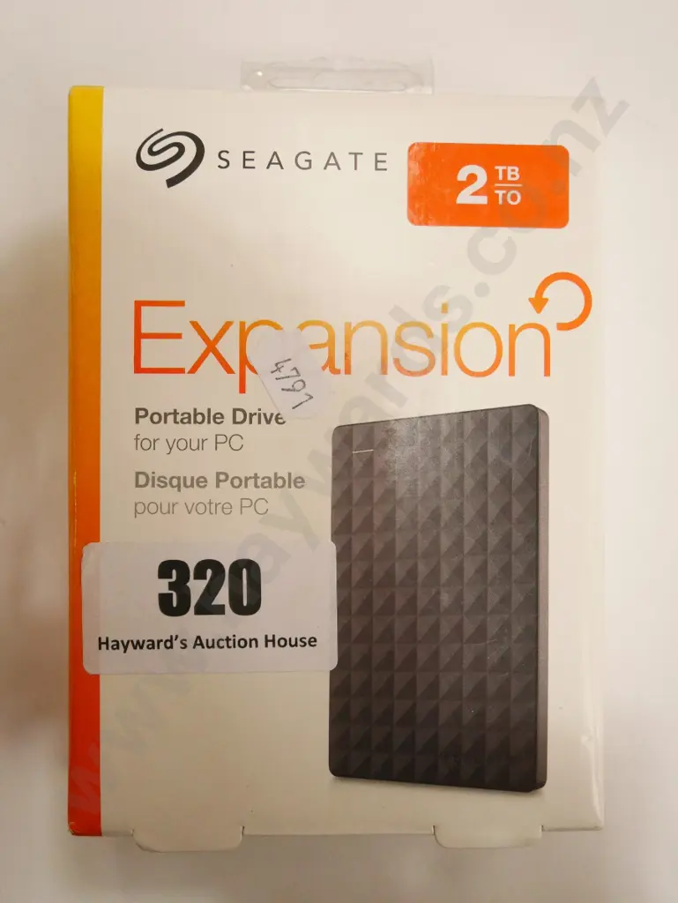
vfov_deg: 53.9
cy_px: 452
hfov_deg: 41.8
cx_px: 339
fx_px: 887
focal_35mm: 34
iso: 3200
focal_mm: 17
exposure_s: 1/250
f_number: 4.1
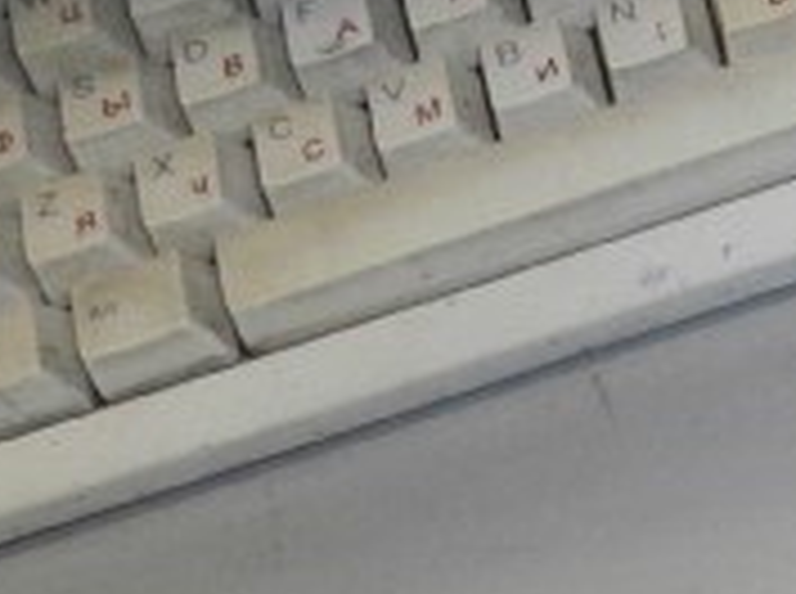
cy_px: 990
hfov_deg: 18.4
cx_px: 1367
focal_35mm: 87
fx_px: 1997
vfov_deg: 15.1
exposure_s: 1/30
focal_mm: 4.2
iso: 200
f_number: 3
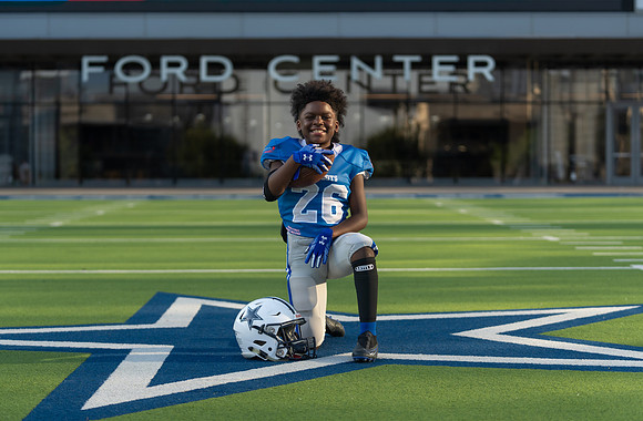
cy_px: 215
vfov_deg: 15.3
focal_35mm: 88
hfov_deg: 23.2
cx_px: 323
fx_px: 1565
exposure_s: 1/640
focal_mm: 83
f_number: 2.8
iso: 100
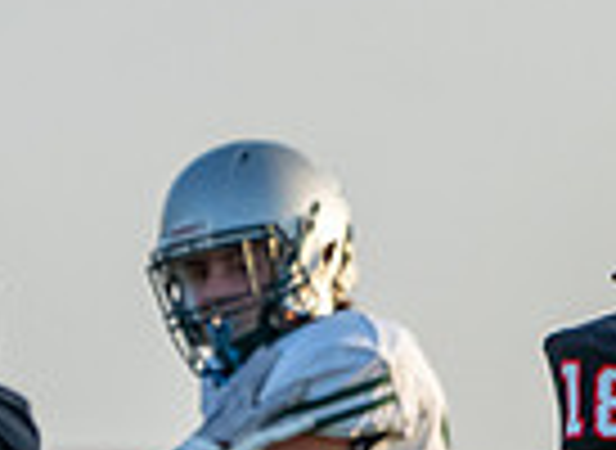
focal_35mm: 1471
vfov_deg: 1.0
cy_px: 770
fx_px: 25927
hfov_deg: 1.4
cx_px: 1185
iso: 800
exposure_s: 1/1250
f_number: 5.6
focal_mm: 297
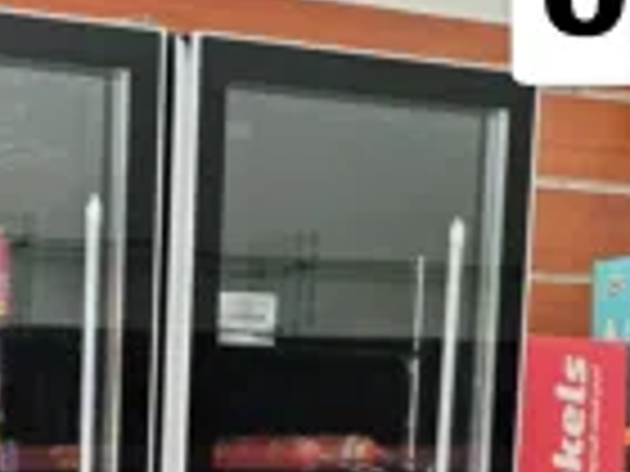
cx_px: -166
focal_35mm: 105
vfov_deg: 13.2
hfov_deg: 17.6
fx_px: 1911
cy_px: 733
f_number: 1.63
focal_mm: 8.72
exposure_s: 1/50
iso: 80
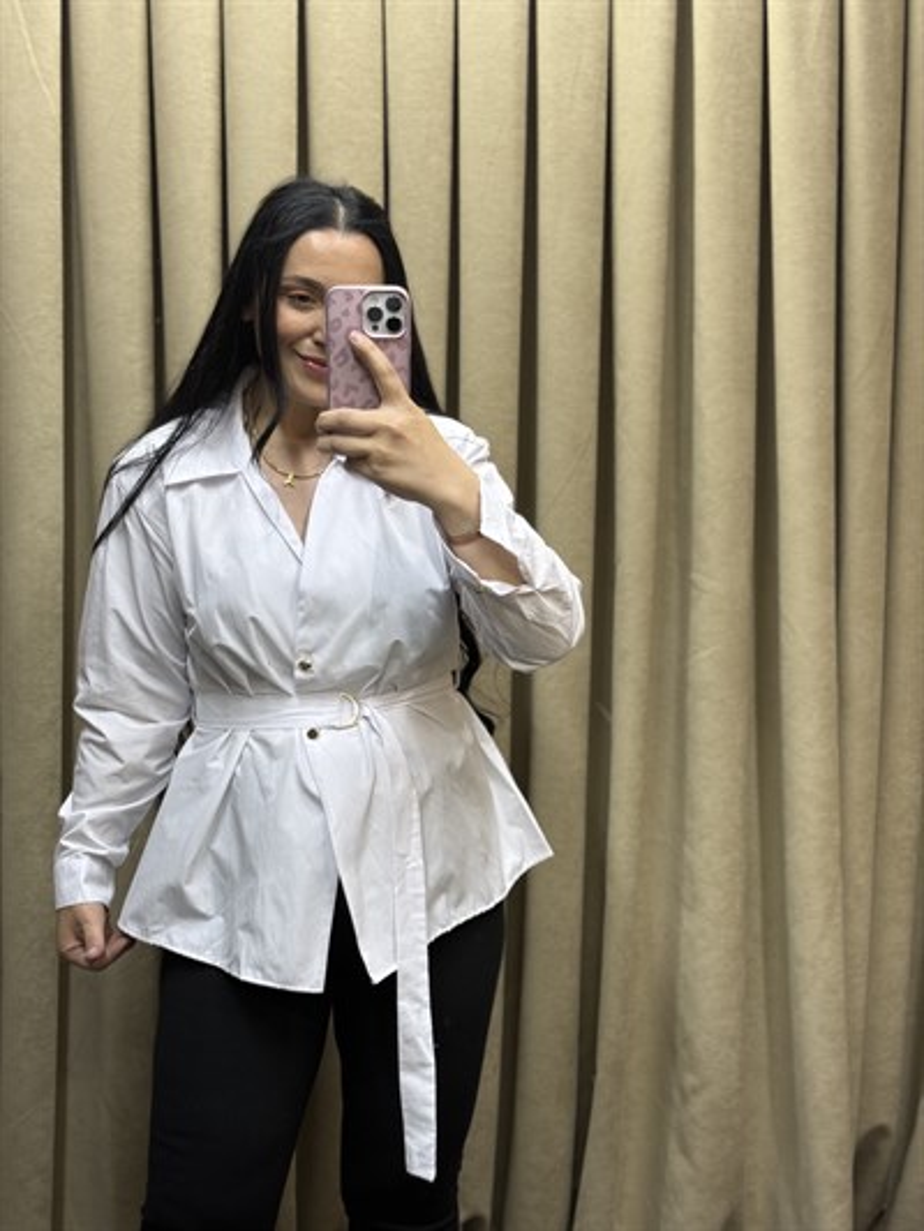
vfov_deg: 39.6
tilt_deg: -15.2
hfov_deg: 30.3
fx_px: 1708
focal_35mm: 48
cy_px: 616
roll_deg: -0.7
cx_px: 462
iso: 50
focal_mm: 6.76
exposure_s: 1/121
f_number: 1.78
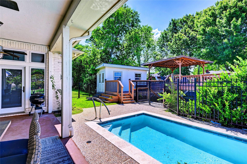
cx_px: 124
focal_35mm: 18
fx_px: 120
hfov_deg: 91.7
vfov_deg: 68.8
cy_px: 82
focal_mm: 17.5
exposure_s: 1/500
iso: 400
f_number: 8
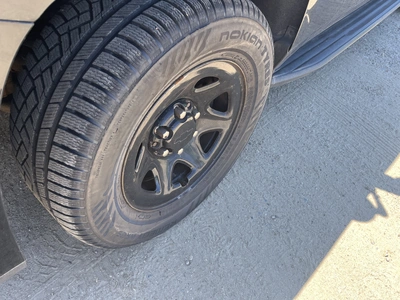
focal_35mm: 26
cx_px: 200
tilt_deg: -48.1
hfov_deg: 67.3
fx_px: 300
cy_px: 150
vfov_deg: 53.1
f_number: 1.6
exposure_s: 1/326
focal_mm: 5.1
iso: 50
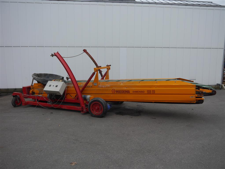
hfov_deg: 63.4
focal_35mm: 28
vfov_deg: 49.8
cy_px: 84
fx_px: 182
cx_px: 112
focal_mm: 14
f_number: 4
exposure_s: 1/125
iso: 160
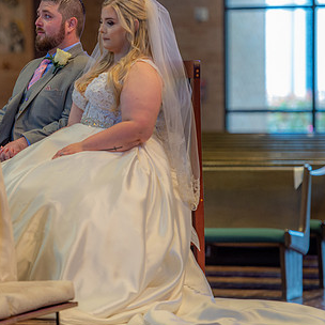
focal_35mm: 251
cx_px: 73
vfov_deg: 7.0
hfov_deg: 7.0
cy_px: 143
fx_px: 2666
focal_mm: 155
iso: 1250
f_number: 2.8
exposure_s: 1/125
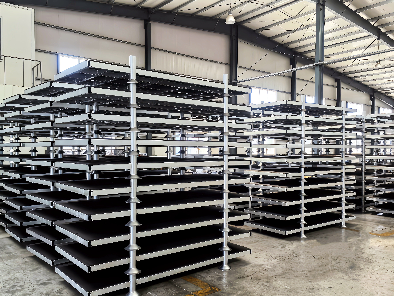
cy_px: 157
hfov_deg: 58.3
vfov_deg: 45.4
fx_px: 353
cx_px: 213
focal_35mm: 31
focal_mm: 5.75
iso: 50
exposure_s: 1/165
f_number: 2
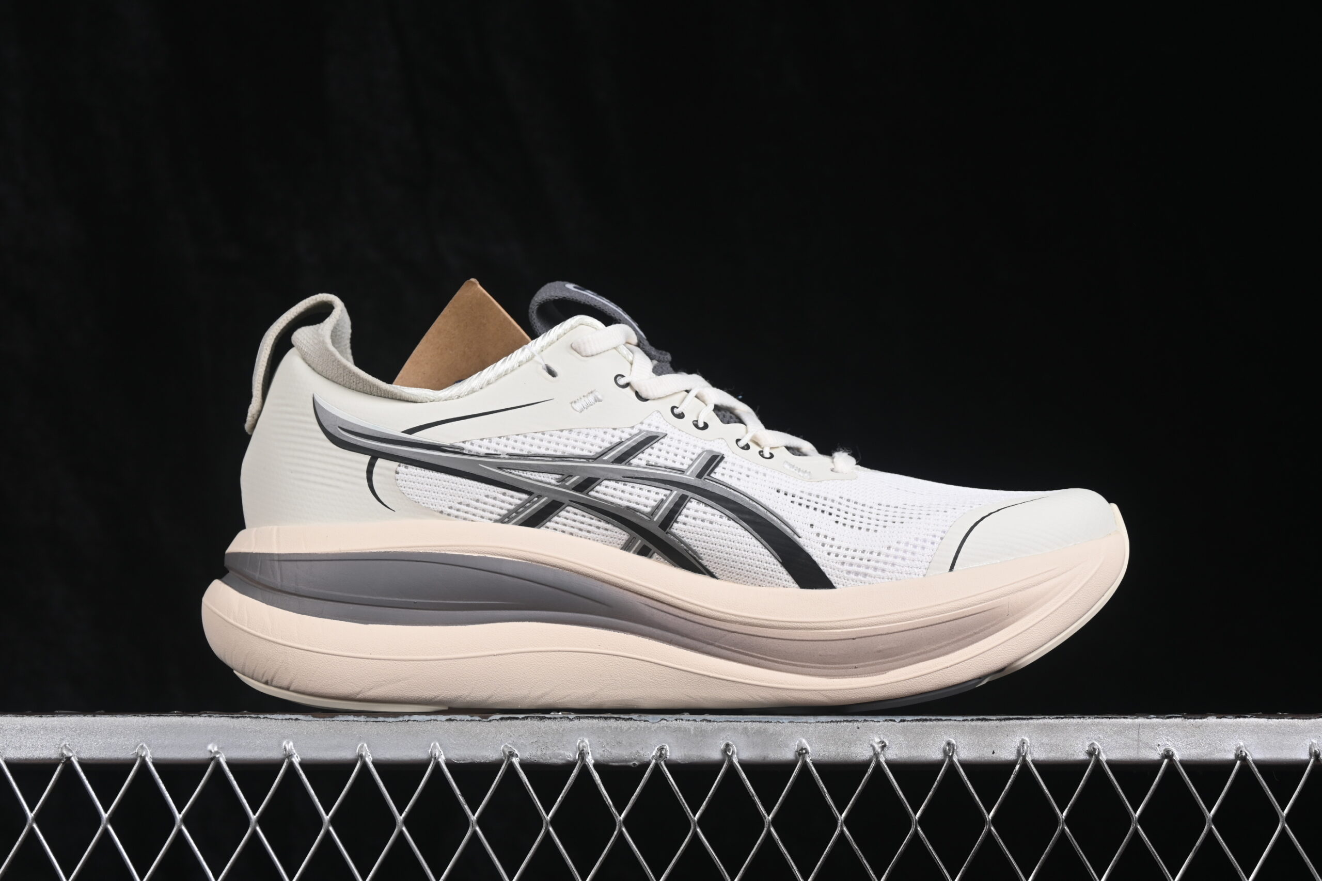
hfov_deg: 27.0
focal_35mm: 75
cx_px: 661
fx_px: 2754
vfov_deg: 18.2
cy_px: 440
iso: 160
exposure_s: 1/80
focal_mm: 50
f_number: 8
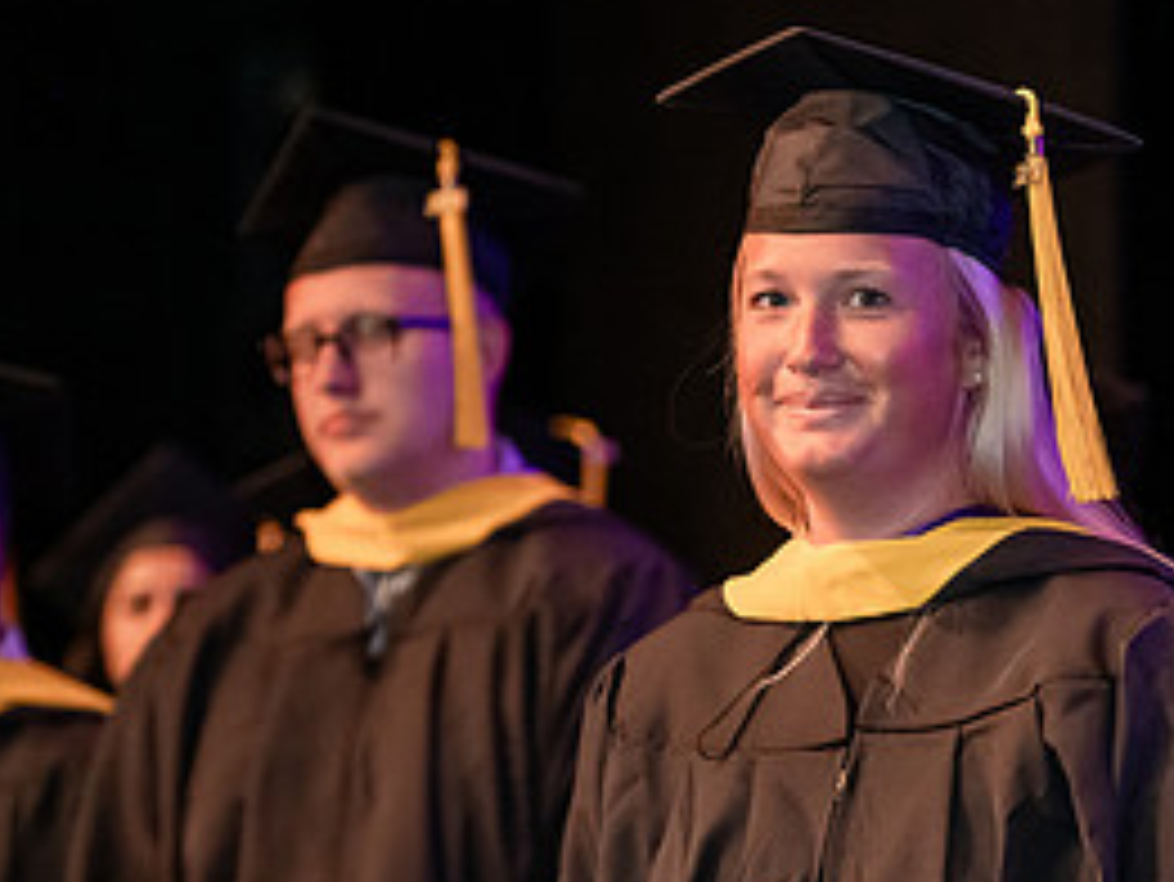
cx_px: 1152
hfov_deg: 8.2
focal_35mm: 239
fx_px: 8109
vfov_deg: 6.2
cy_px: 803
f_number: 3.2
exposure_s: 1/200
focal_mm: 112
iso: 3200
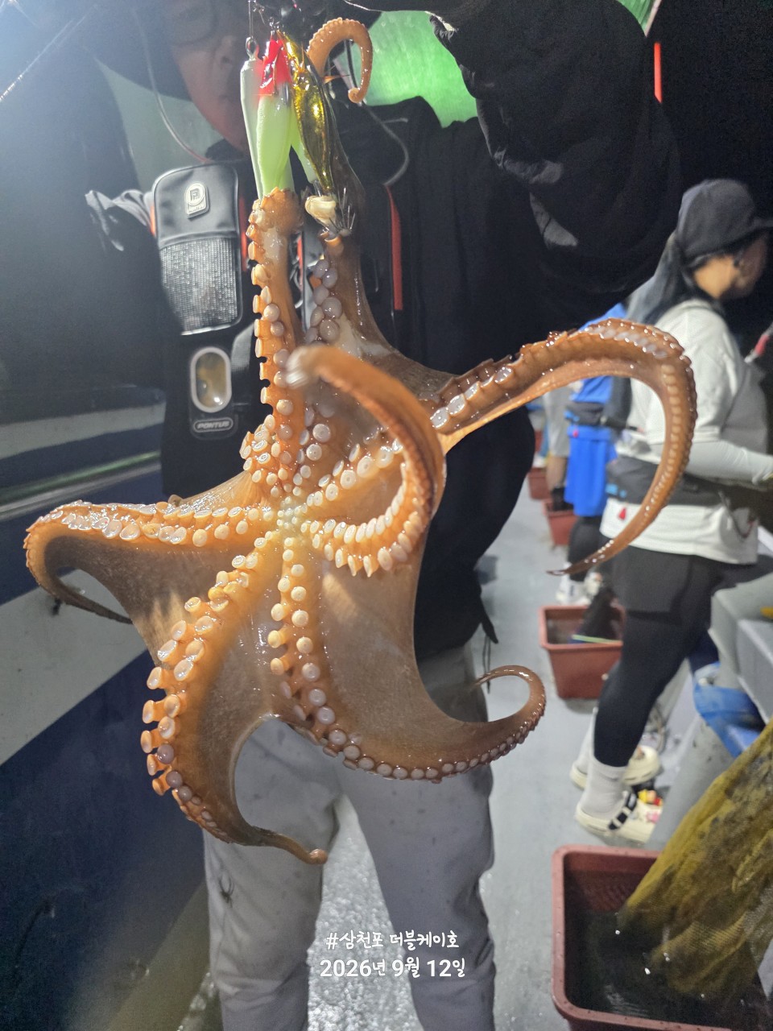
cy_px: 516
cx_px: 386
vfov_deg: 73.9
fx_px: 685
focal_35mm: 23
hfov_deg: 58.9
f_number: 1.7
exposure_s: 1/120
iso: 500
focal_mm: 6.3
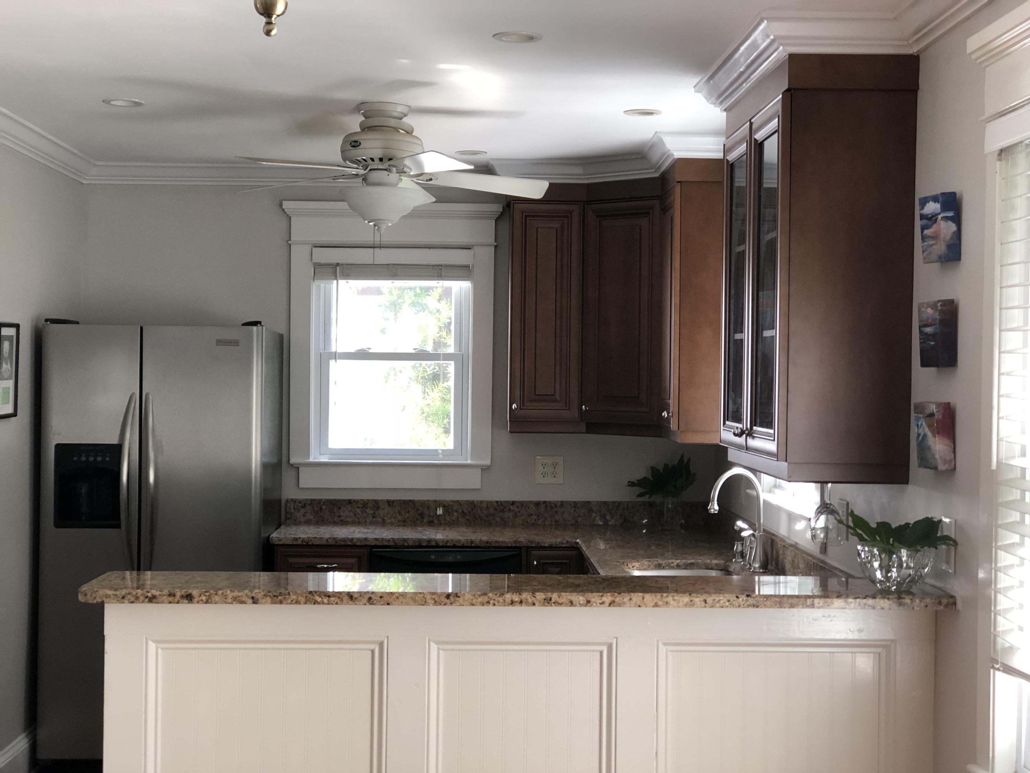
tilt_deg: +0.2
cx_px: 515
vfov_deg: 25.7
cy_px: 386
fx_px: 1696
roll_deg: -0.6
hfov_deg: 33.8
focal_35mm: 57
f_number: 2.8
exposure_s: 1/60
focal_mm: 6.6
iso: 125
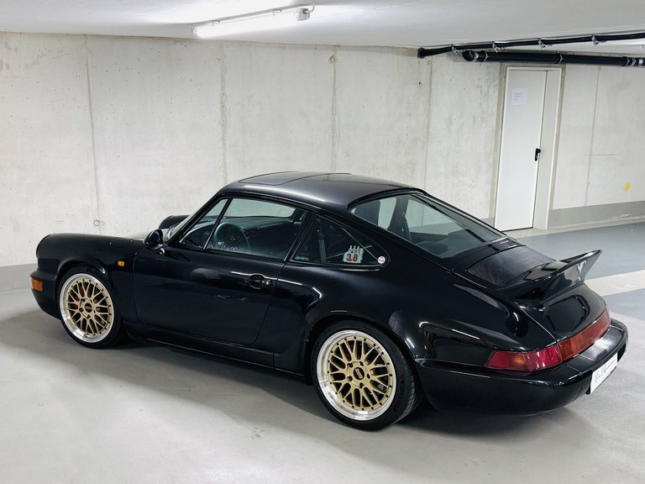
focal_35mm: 24
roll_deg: +0.2
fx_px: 447
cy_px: 242
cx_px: 322
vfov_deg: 56.8
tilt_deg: -15.4
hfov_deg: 71.6
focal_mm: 6.76
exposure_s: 1/100
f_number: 1.78
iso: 320
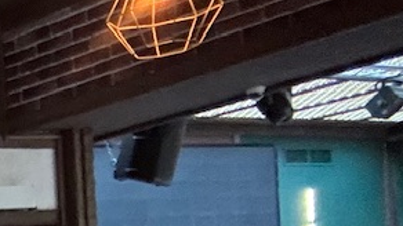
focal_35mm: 110
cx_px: -469
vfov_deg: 9.8
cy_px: 533
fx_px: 1175
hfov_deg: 14.8
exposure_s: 1/25
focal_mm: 2.69
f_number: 1.9
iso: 500
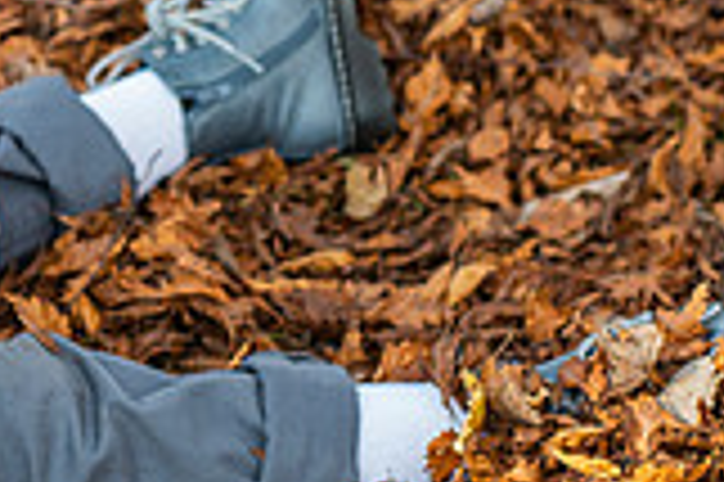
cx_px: -85
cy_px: -25
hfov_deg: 11.3
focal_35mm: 180
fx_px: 3616
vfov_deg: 7.6
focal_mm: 50
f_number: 3.5
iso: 400
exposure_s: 1/500
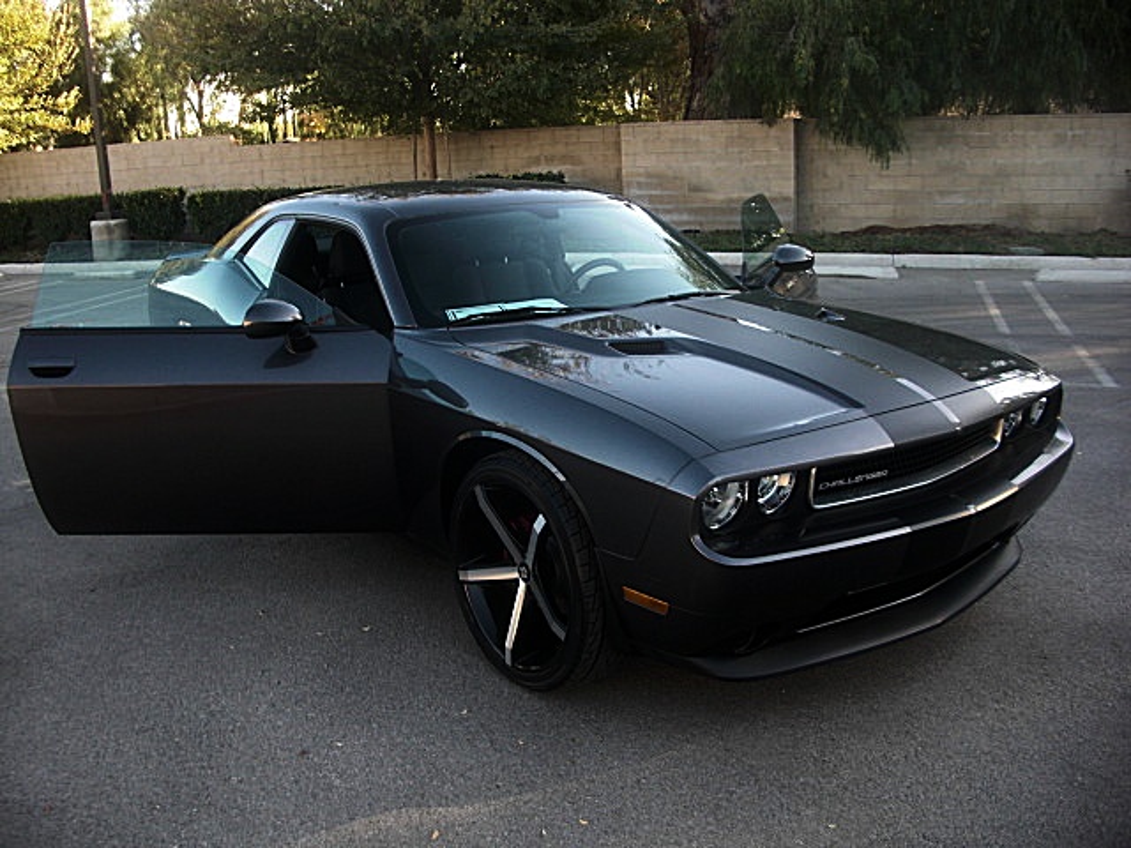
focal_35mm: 36
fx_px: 1176
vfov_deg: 39.7
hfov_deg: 51.4
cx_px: 566
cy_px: 424
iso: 50
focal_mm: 6.3
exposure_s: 1/60
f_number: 2.8
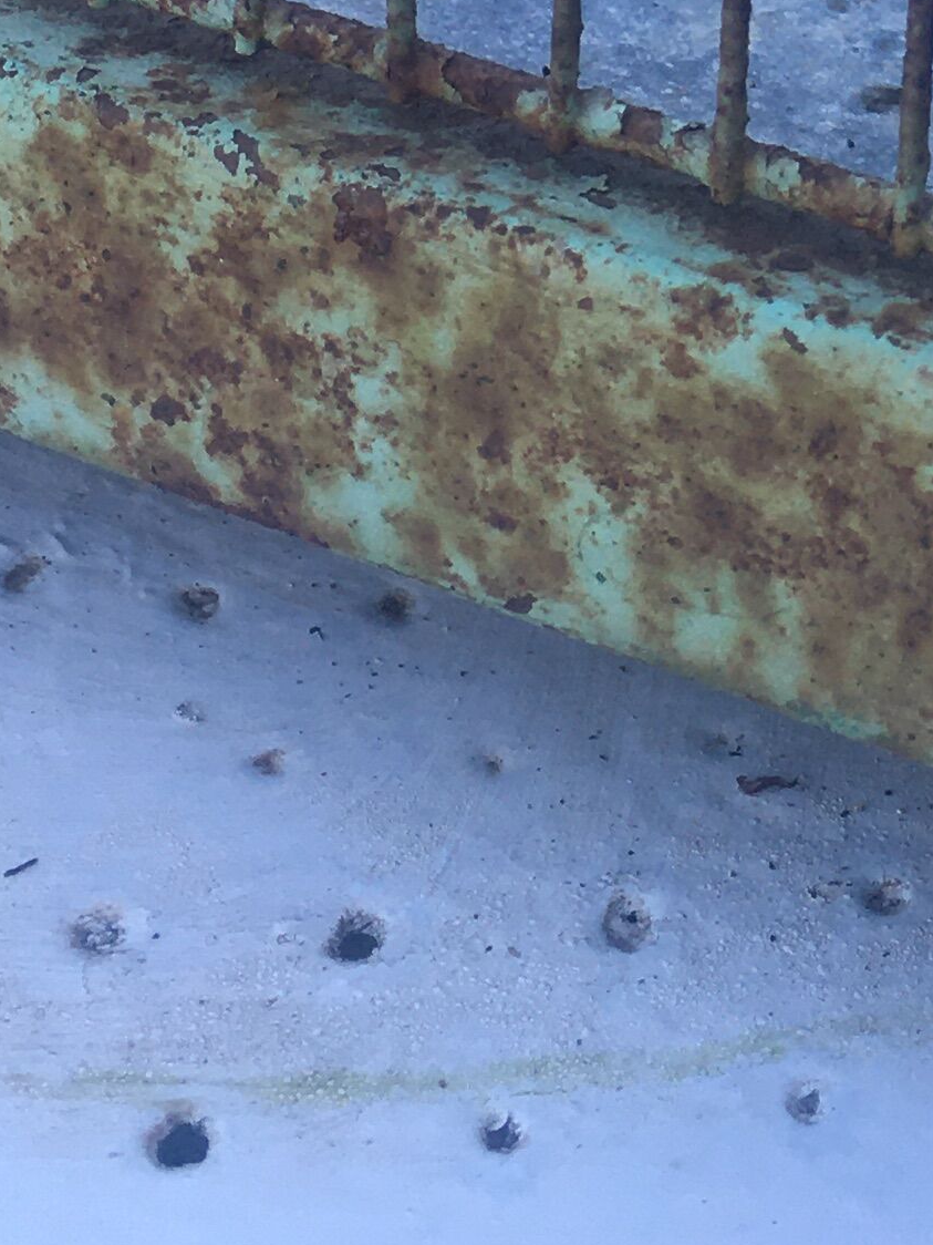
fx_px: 3737
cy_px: -433
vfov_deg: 17.6
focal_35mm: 104
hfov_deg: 14.0
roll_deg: -1.3
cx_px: 908
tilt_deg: -23.9
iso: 25
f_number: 2.2
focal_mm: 4.15
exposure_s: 1/182
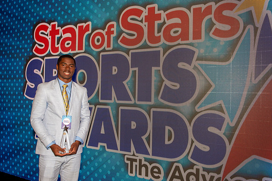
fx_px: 211
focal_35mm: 28
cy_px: 90
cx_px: 136
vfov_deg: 46.4
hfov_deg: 65.5
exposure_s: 1/125
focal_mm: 28
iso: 1250
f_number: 6.3
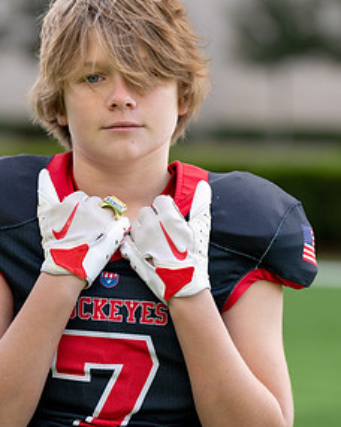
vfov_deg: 9.7
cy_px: 193
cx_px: 147
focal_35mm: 199
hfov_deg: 7.8
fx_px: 2510
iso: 100
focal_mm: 104
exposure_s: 1/400
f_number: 2.8
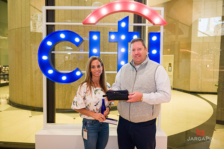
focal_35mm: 31
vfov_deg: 42.3
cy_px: 74
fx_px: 193
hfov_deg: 60.3
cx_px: 112
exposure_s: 1/200
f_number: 4
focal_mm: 31
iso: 1600
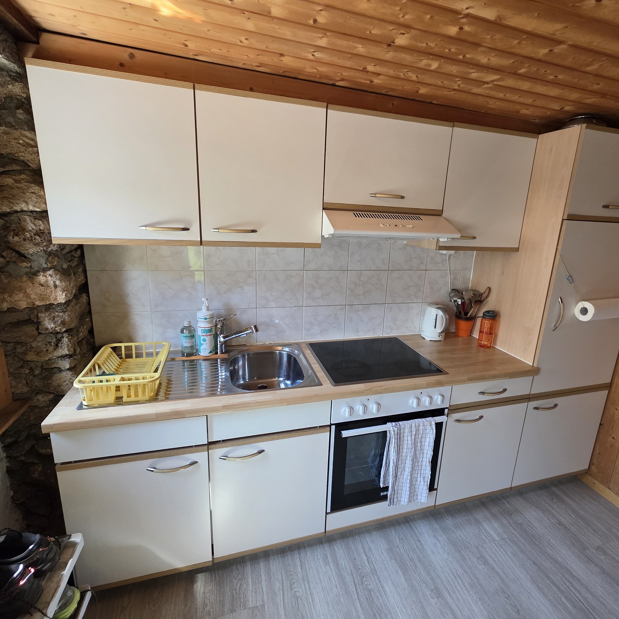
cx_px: 335
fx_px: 324
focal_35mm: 16
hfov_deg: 87.2
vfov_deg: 87.4
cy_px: 306
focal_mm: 2.2
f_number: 1.9
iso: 200
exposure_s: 1/100
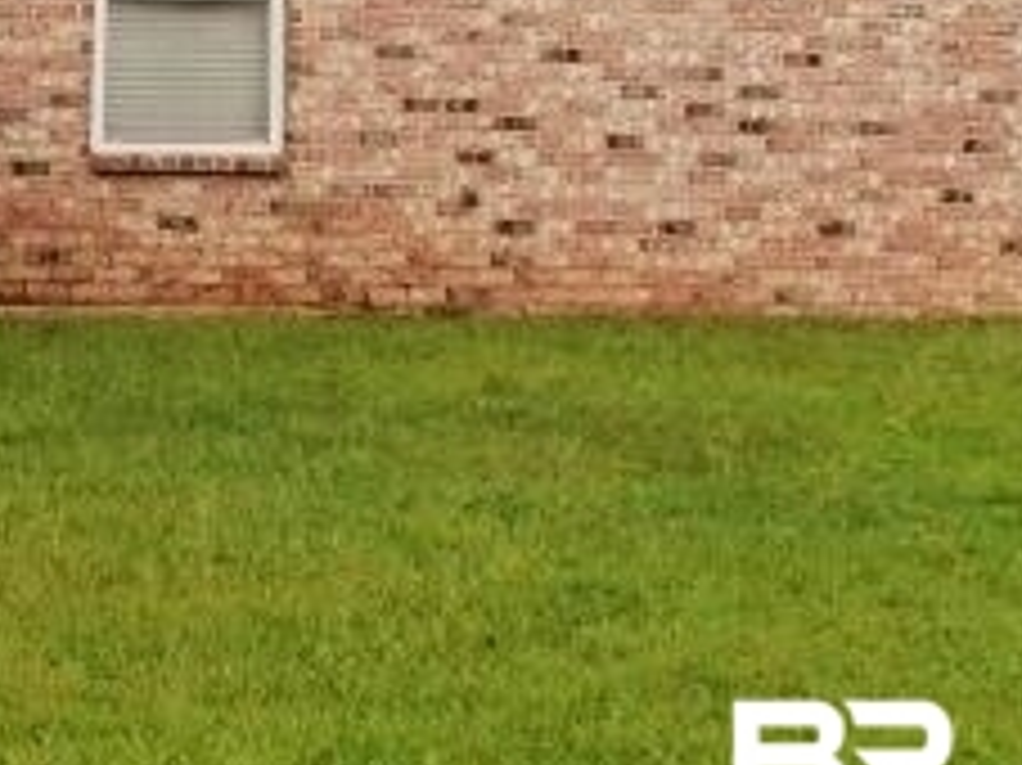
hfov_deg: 17.4
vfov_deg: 13.6
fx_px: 3157
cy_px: -68
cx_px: -239
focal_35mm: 107
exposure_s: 1/50
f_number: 9.9
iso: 100
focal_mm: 6.67
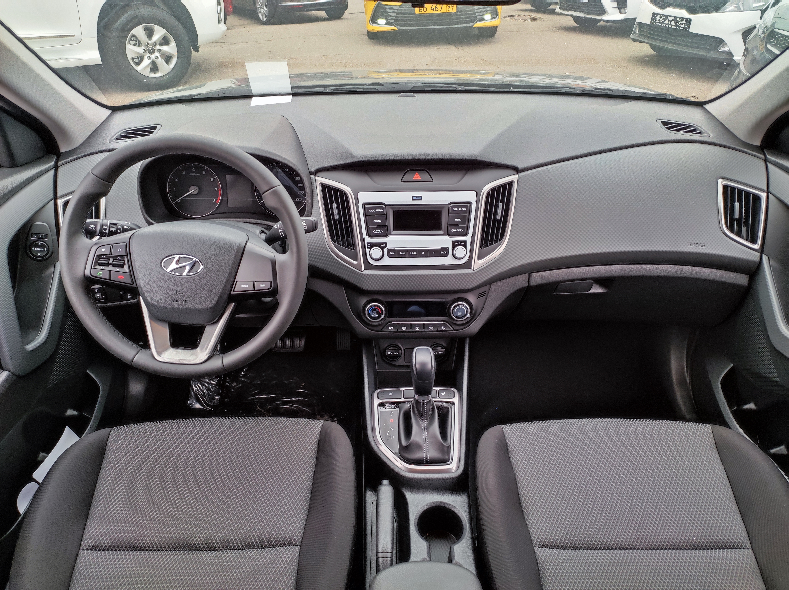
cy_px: 295
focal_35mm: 17
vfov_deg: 74.6
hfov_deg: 91.1
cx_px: 394
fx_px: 387
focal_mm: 4.74
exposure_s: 1/50
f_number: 1.79
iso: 462
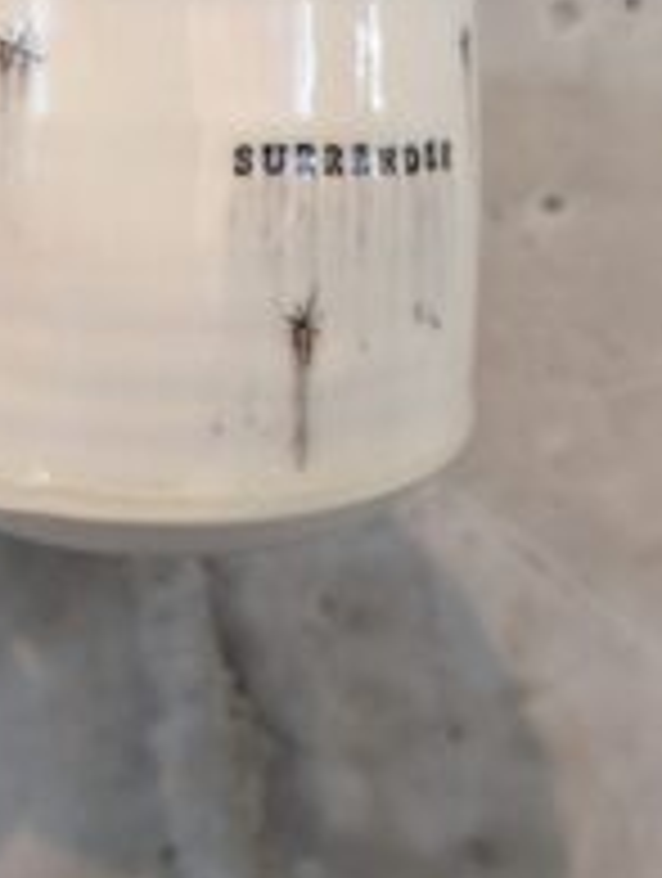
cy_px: 360
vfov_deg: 38.7
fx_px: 1245
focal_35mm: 49
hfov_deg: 29.8
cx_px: 329
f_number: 1.68
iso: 395
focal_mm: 6.9
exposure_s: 1/120
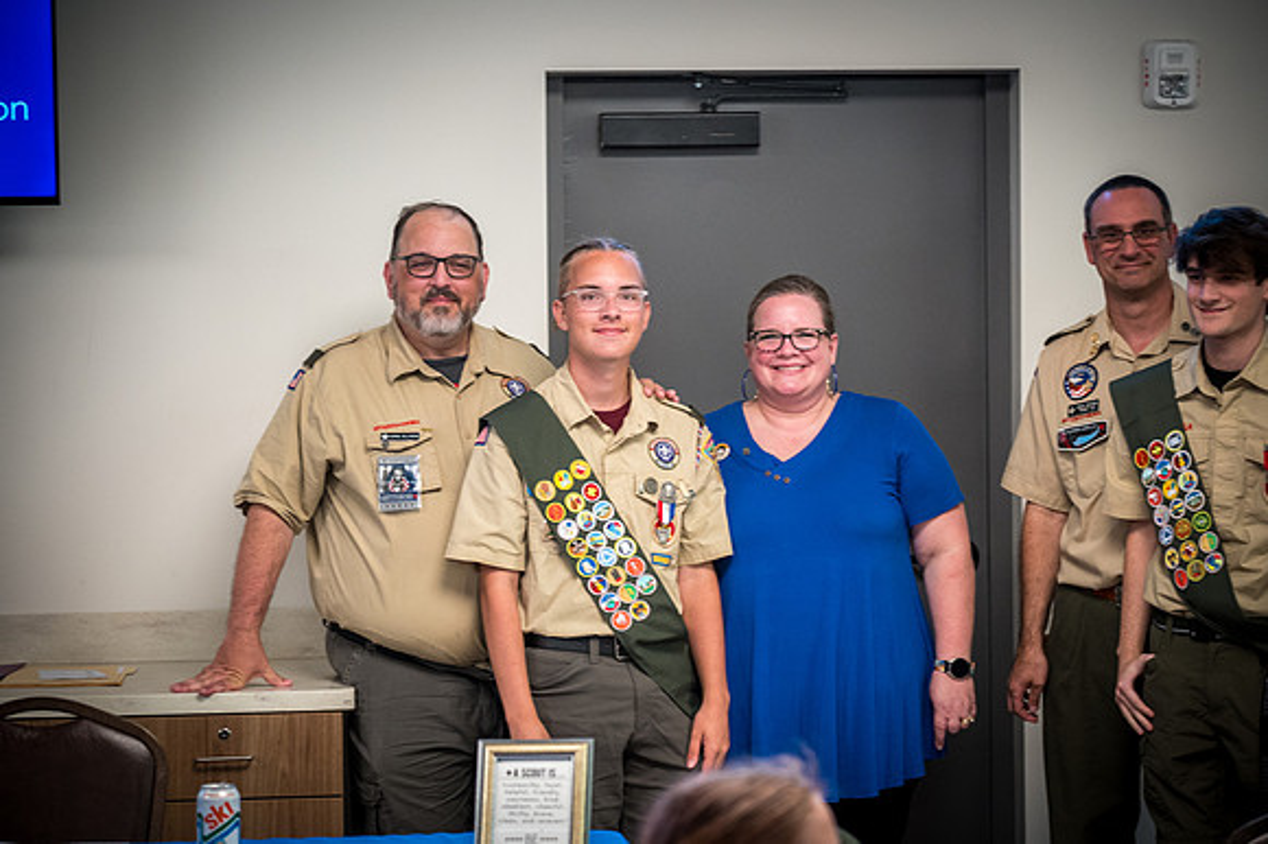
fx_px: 4224
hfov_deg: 17.1
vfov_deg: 11.4
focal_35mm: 120
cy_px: 422
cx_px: 634
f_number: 4
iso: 3200
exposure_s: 1/125
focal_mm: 120
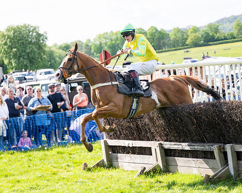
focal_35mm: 121
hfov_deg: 16.0
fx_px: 863
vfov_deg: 12.8
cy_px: 96
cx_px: 132
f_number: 4
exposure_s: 1/800
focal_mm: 98
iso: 200
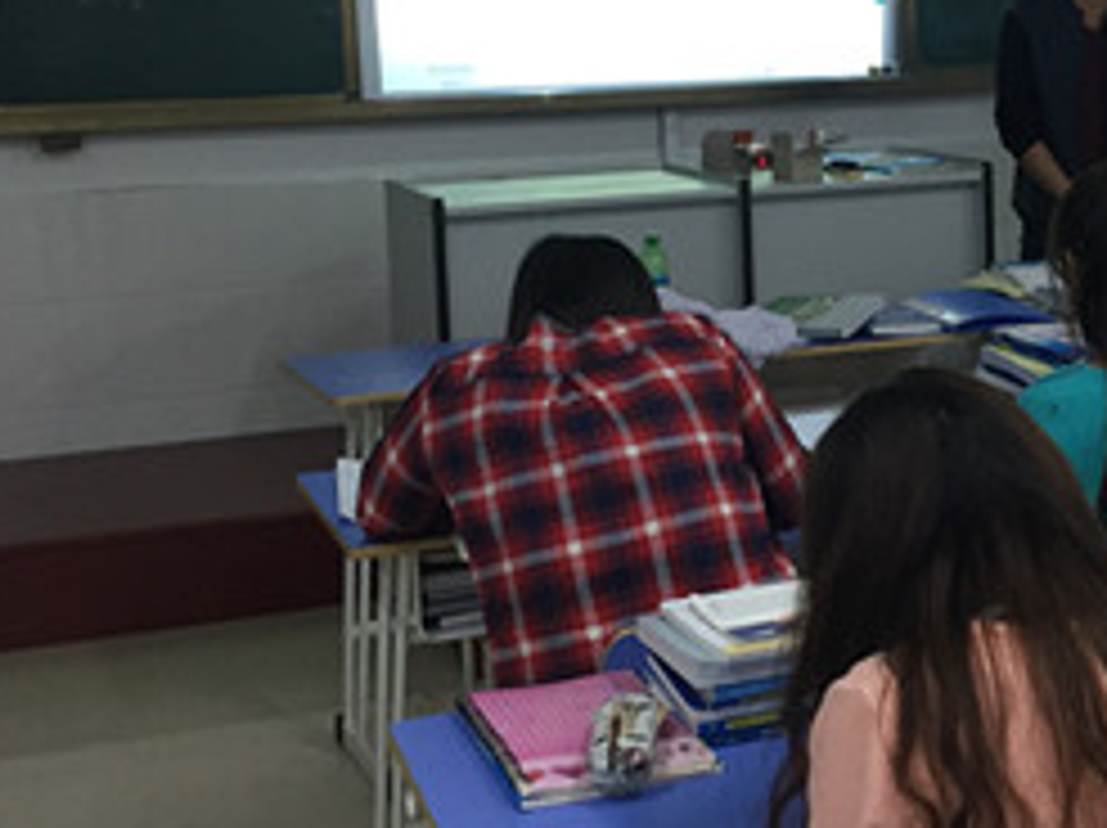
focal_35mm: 59
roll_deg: +0.5
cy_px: 205
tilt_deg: -5.4
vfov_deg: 24.5
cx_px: 882
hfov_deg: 31.9
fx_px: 1885
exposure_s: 1/33
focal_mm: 4.15
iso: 64
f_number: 2.2
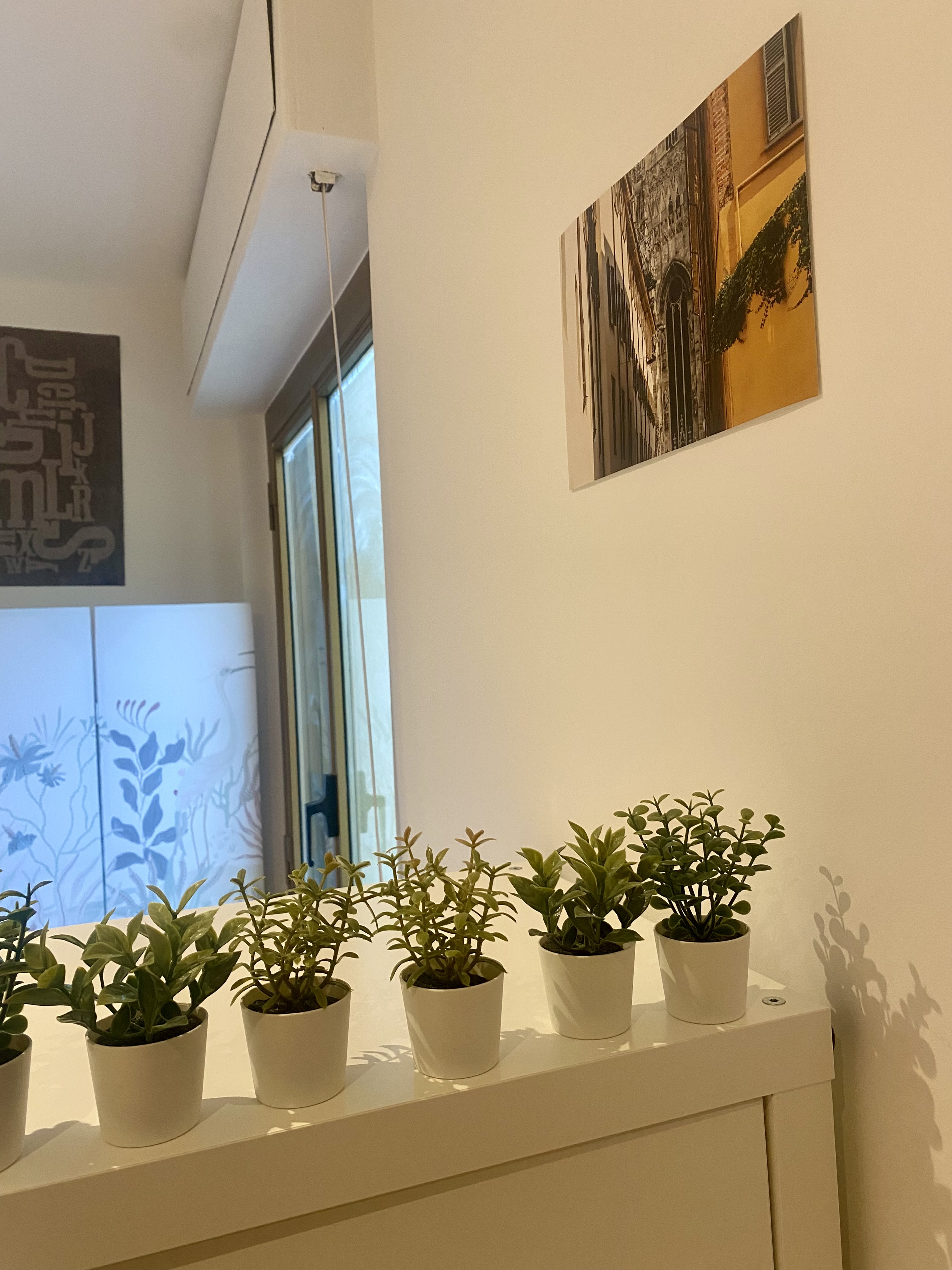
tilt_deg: +3.1
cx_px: 476
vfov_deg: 67.3
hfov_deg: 53.1
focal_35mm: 26
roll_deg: +2.8
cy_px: 635
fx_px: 953
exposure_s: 1/50
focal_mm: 4.25
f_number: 1.8
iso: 125
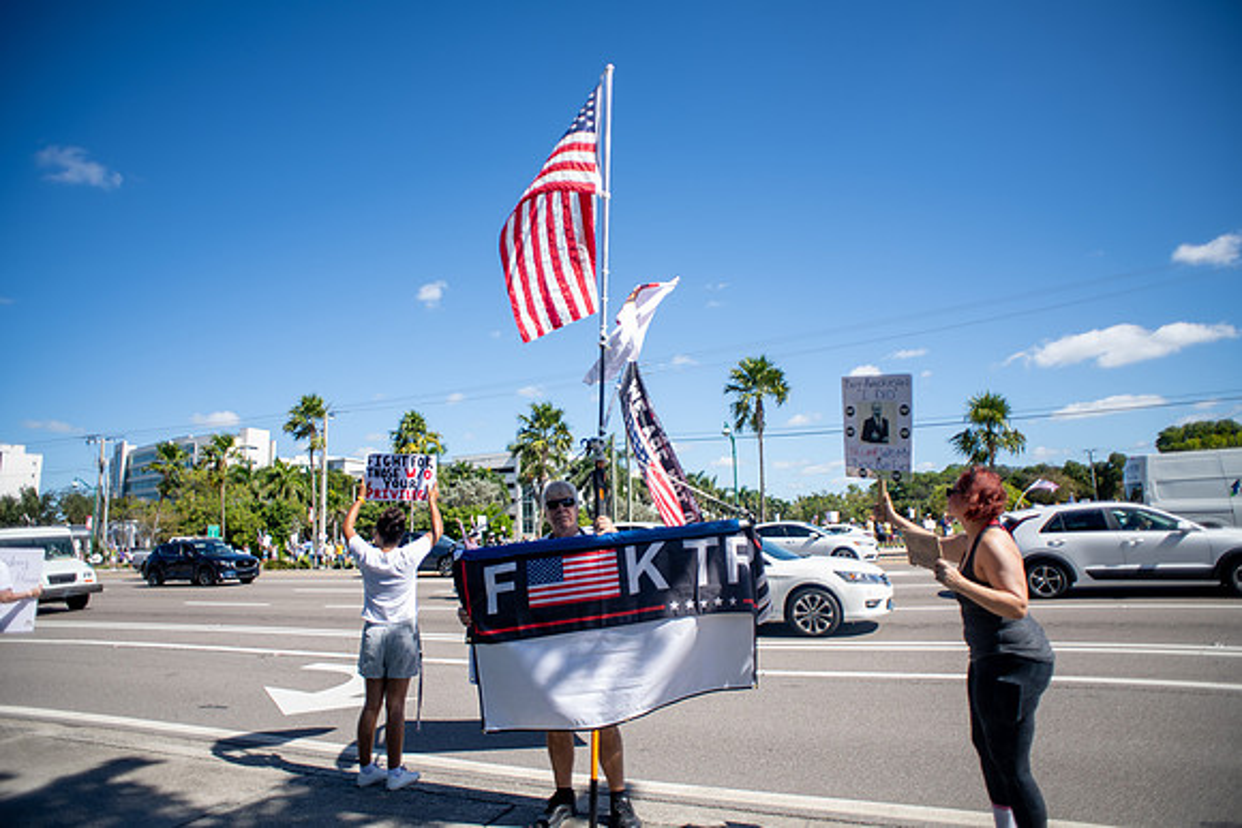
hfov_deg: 84.0
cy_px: 414
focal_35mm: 20
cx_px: 621
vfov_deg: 62.0
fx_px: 690
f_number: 6.3
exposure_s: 1/640
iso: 64
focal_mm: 20
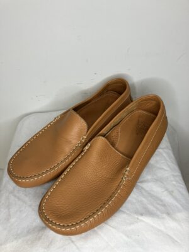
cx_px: 94
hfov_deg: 49.7
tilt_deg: -45.1
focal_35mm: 28
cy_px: 126
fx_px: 204
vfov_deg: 63.4
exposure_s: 1/100
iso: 64
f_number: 1.8
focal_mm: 3.99
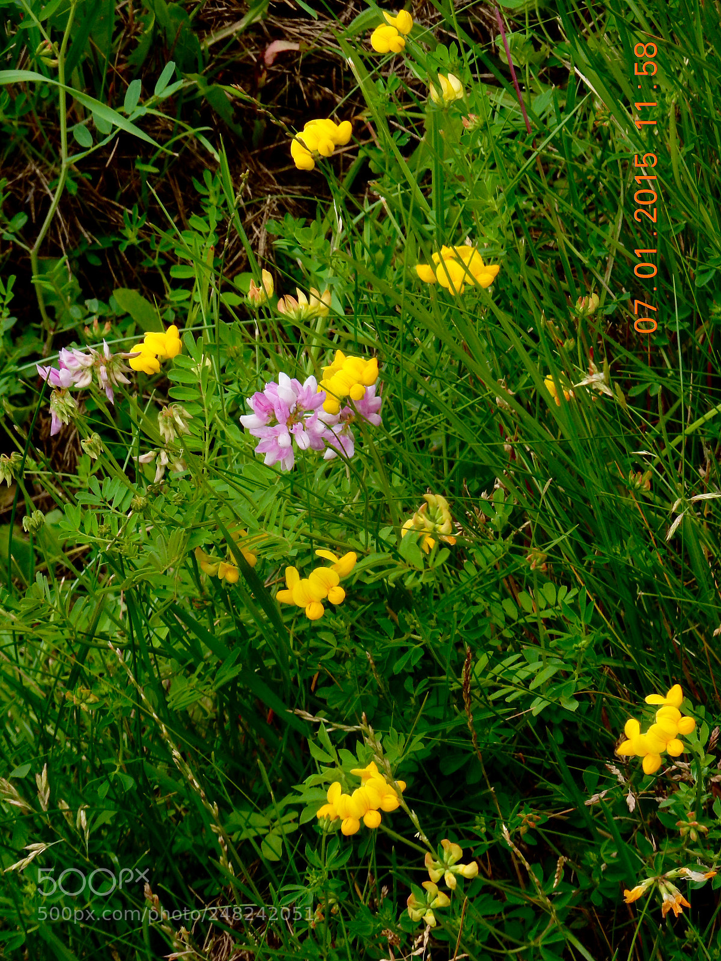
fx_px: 8915
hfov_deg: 4.6
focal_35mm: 321
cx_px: 360
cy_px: 480
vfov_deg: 6.2
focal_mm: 57.3
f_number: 6.3
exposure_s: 1/400
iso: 125
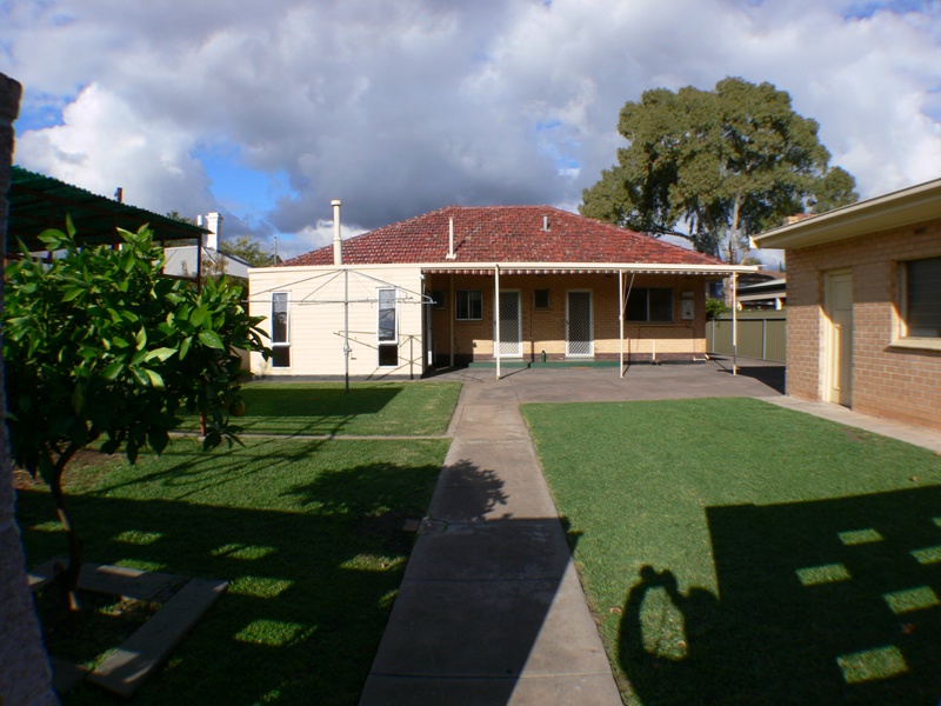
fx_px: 951
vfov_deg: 40.7
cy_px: 353
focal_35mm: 35
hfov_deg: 52.6
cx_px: 470
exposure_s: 1/400
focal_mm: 7.4
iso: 80
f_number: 5.6
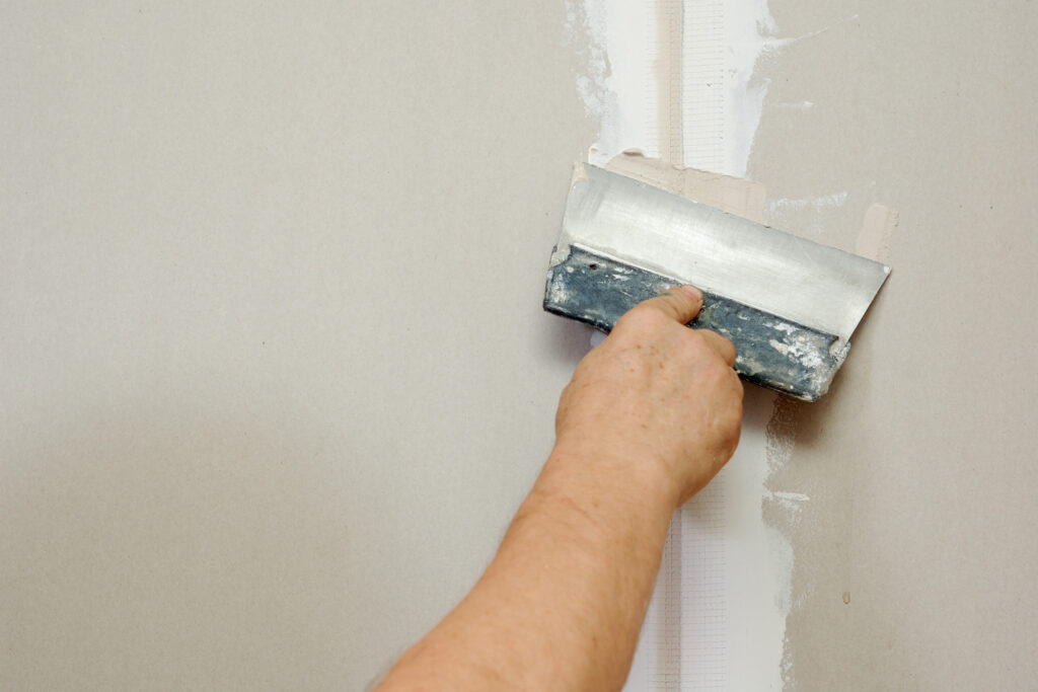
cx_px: 519
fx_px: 2163
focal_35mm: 75
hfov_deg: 27.0
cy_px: 346
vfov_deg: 18.2
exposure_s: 1/250
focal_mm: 50
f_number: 4.8
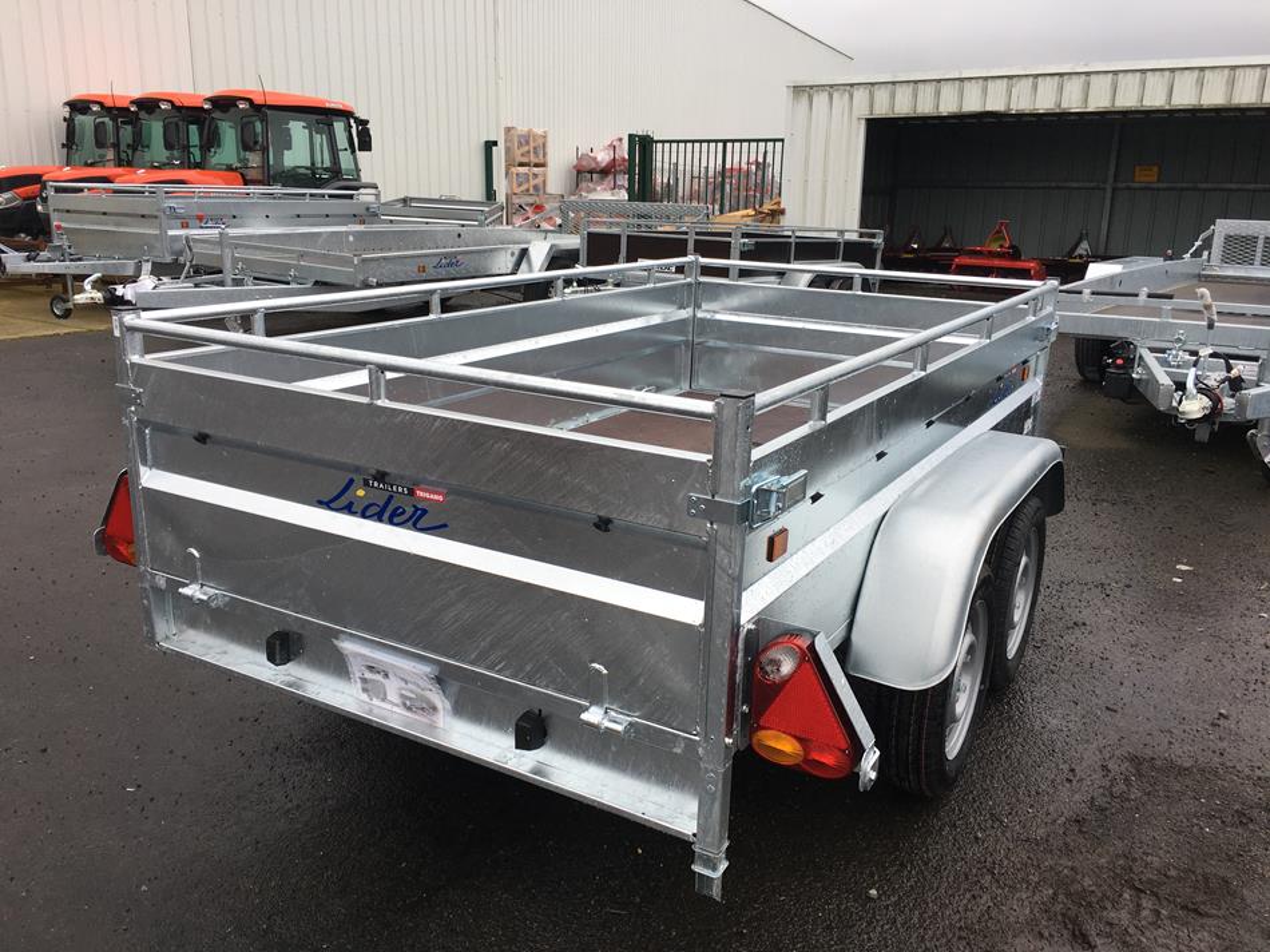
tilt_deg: -13.8
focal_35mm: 29
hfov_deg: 61.7
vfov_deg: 48.2
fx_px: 1064
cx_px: 635
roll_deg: -0.8
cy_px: 476
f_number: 2.2
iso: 25
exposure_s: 1/281
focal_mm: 4.15
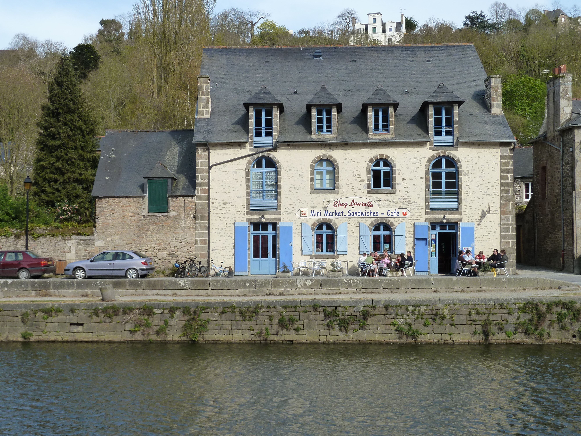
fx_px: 923
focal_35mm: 55
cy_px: 218
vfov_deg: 26.6
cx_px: 290
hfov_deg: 34.9
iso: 125
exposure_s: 1/400
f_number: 3.9
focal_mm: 9.1
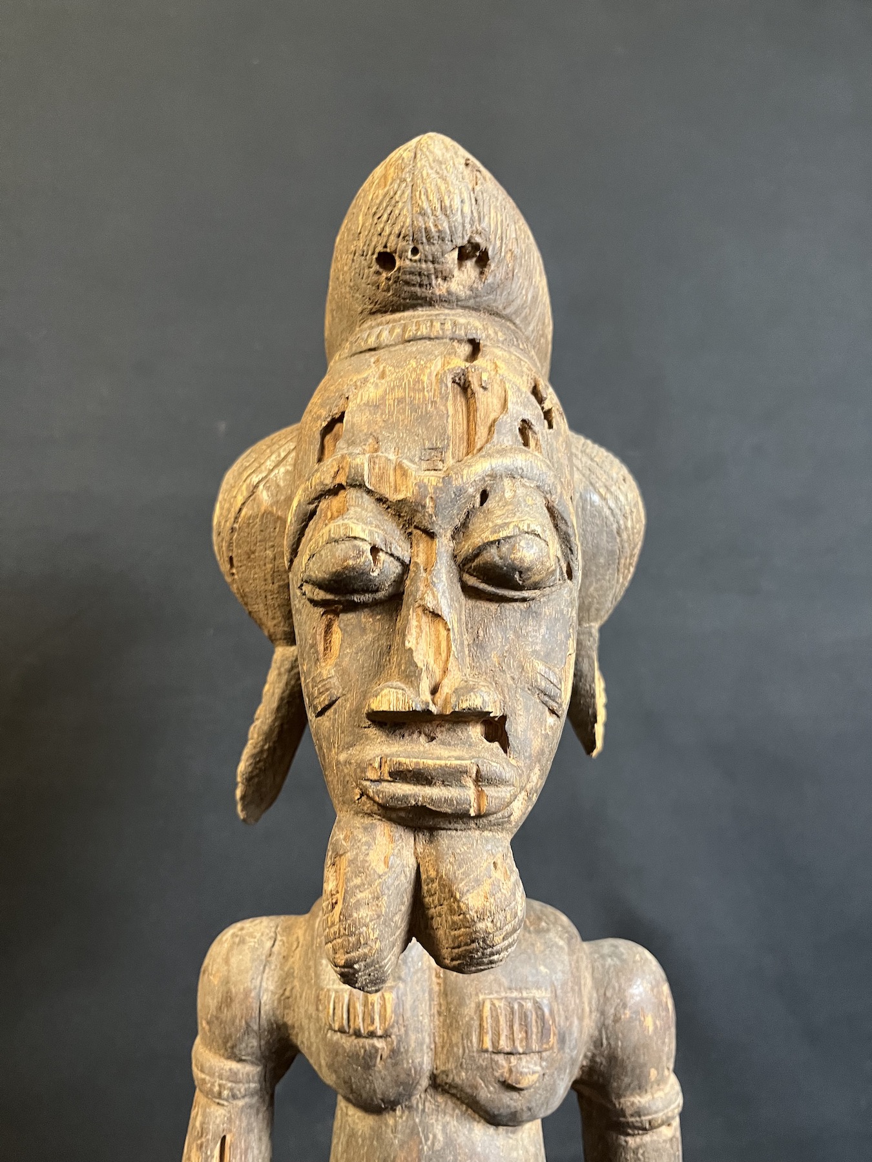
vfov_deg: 67.3
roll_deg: -3.0
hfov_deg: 53.1
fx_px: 873
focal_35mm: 26
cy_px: 581
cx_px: 436
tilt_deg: +11.8
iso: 400
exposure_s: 1/50
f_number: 1.6
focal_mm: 5.1
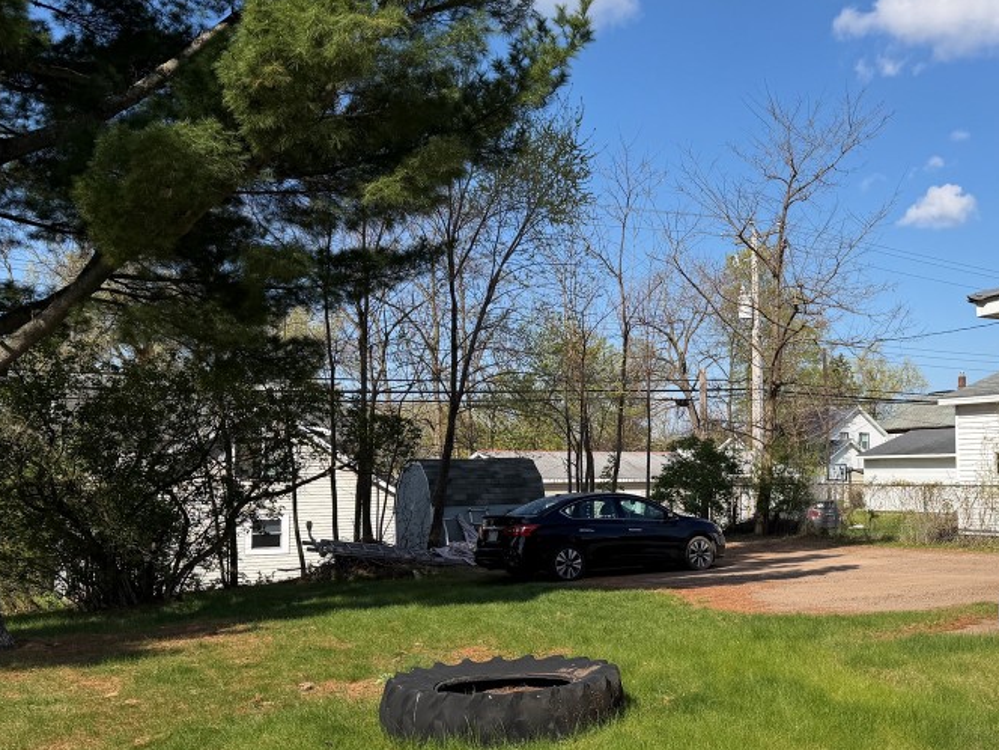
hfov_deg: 48.3
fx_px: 1068
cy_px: 428
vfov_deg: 38.6
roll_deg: +0.9
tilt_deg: +2.3
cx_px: 742
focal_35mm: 37
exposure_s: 1/5714
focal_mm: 6.76
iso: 80
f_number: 1.78
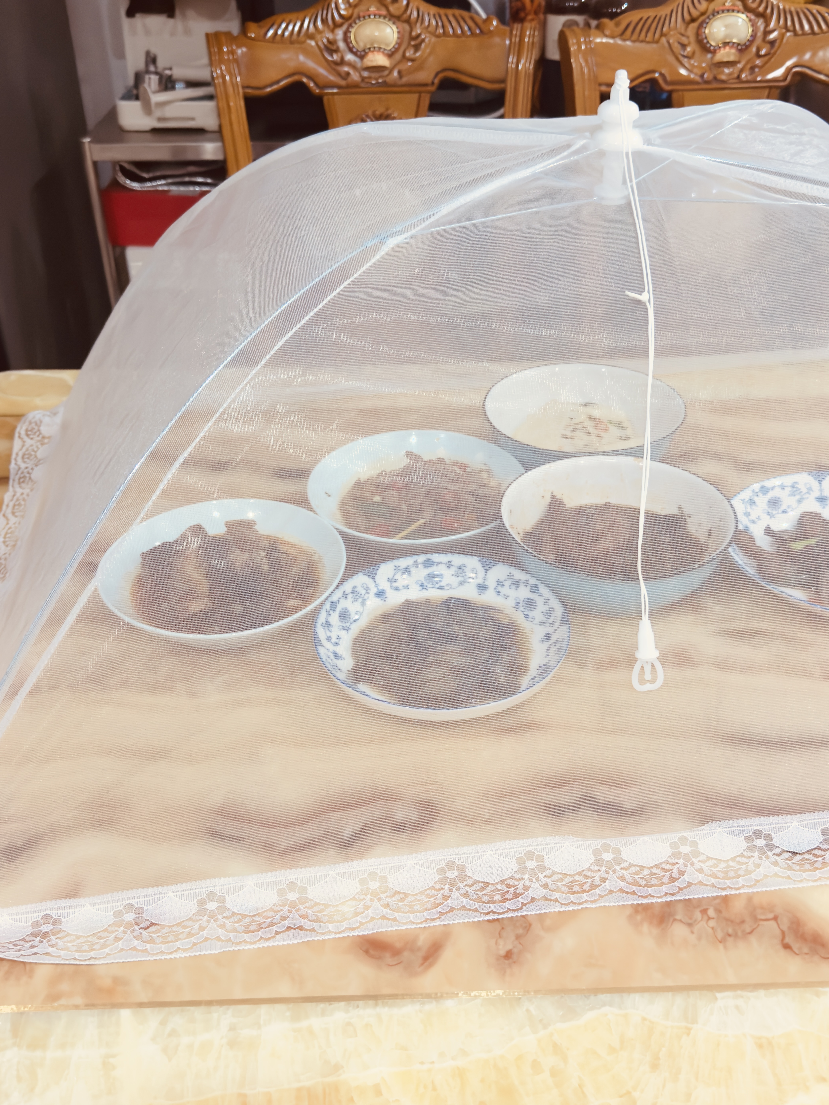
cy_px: 547
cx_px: 422
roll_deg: +0.9
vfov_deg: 51.4
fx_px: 1149
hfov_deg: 39.7
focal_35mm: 36
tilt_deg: -33.9
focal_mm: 6.76
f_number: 1.78
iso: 640
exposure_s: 1/40
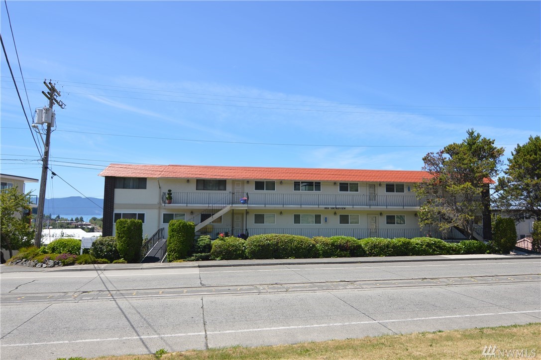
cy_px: 180
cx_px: 270
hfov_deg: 77.4
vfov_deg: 56.0
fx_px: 338
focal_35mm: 22
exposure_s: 1/200
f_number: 7.1
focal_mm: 15
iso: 100
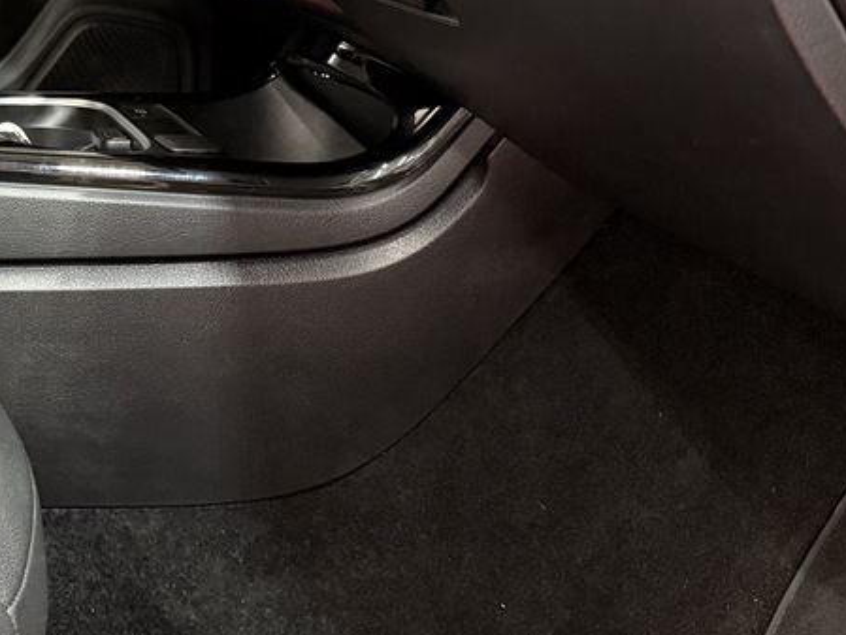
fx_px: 1882
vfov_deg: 18.9
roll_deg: +0.8
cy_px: 98
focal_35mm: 77
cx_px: -200
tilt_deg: -10.0
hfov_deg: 23.0
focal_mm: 6.76
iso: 800
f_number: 1.78
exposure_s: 1/38
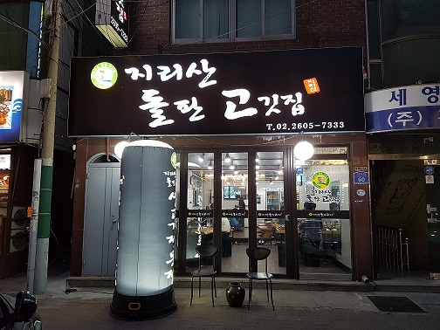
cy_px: 165
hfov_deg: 67.3
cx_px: 220
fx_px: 330
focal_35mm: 26
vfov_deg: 53.1
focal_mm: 4.2
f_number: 1.7
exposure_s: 1/60
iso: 200
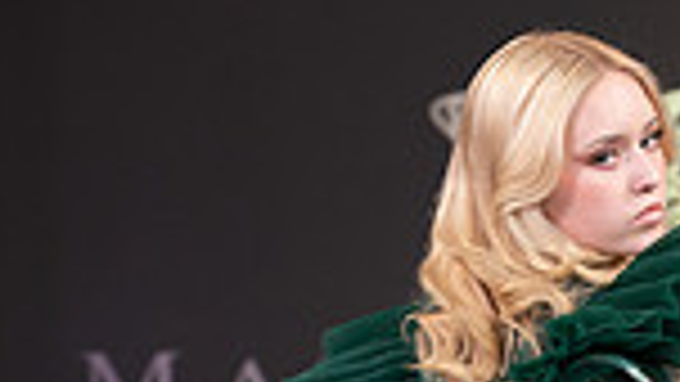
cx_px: 574
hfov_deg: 7.1
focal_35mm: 305
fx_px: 5500
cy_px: 921
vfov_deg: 3.9
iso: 2000
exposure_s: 1/400
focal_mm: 98
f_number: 5.6
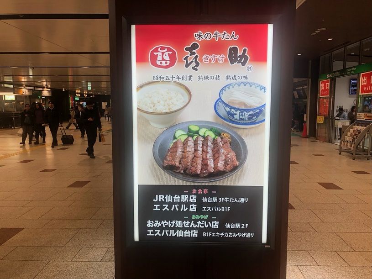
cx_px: 186
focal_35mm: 28
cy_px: 140
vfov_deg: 49.7
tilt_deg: -4.9
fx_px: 301
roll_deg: -0.6
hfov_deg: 63.5
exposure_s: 1/120
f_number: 1.8
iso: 40
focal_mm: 3.99
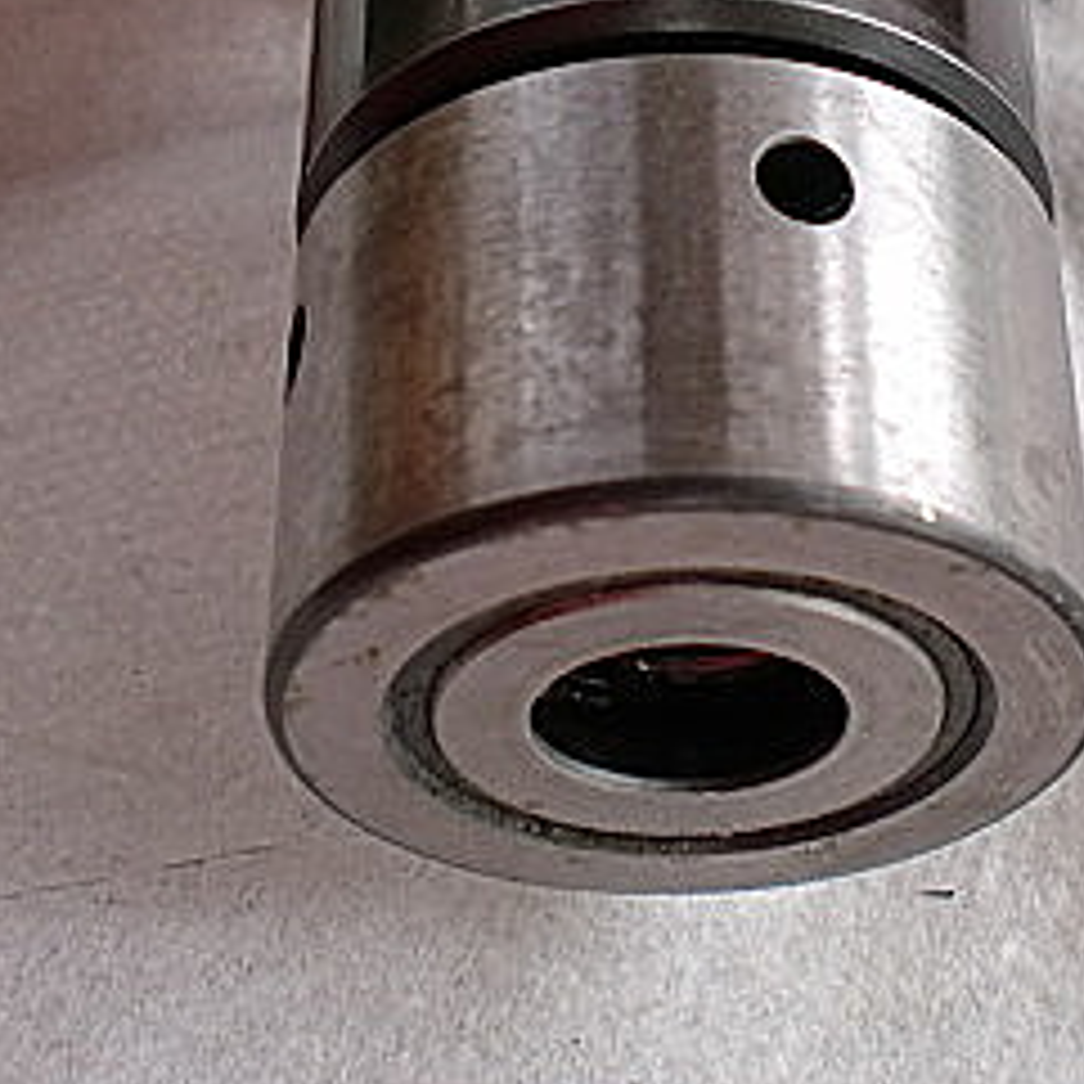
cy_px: 90
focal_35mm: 82
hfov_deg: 21.1
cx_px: 697
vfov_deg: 20.7
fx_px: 2905
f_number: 3.1
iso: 80
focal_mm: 6.3
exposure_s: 1/60
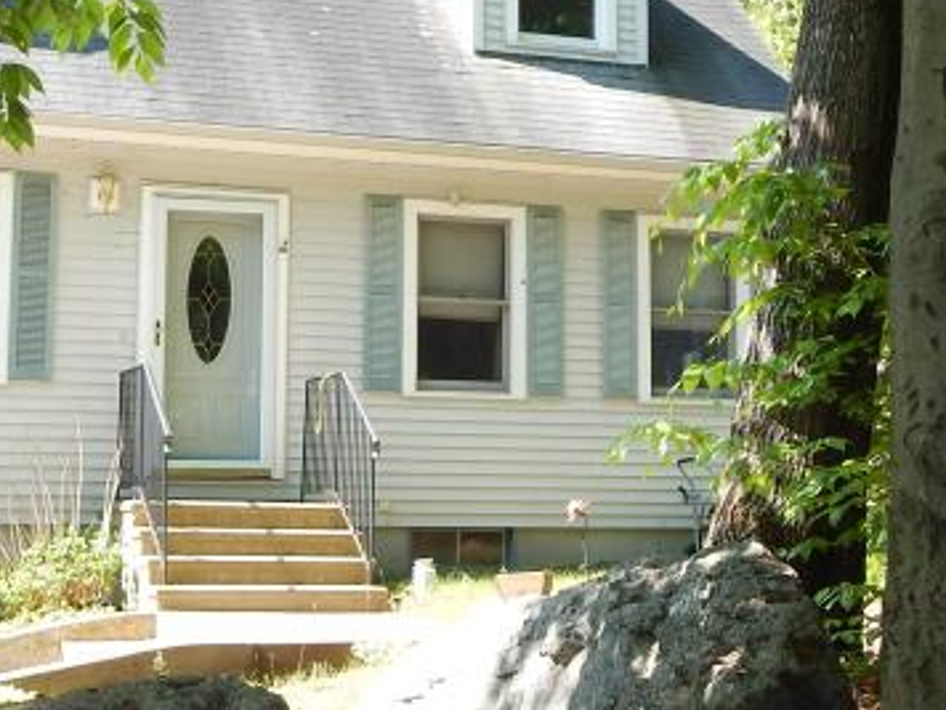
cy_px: 263
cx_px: 476
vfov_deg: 20.4
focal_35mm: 72
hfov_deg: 27.0
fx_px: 1968
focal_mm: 4.5
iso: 125
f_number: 3.1
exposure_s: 1/250
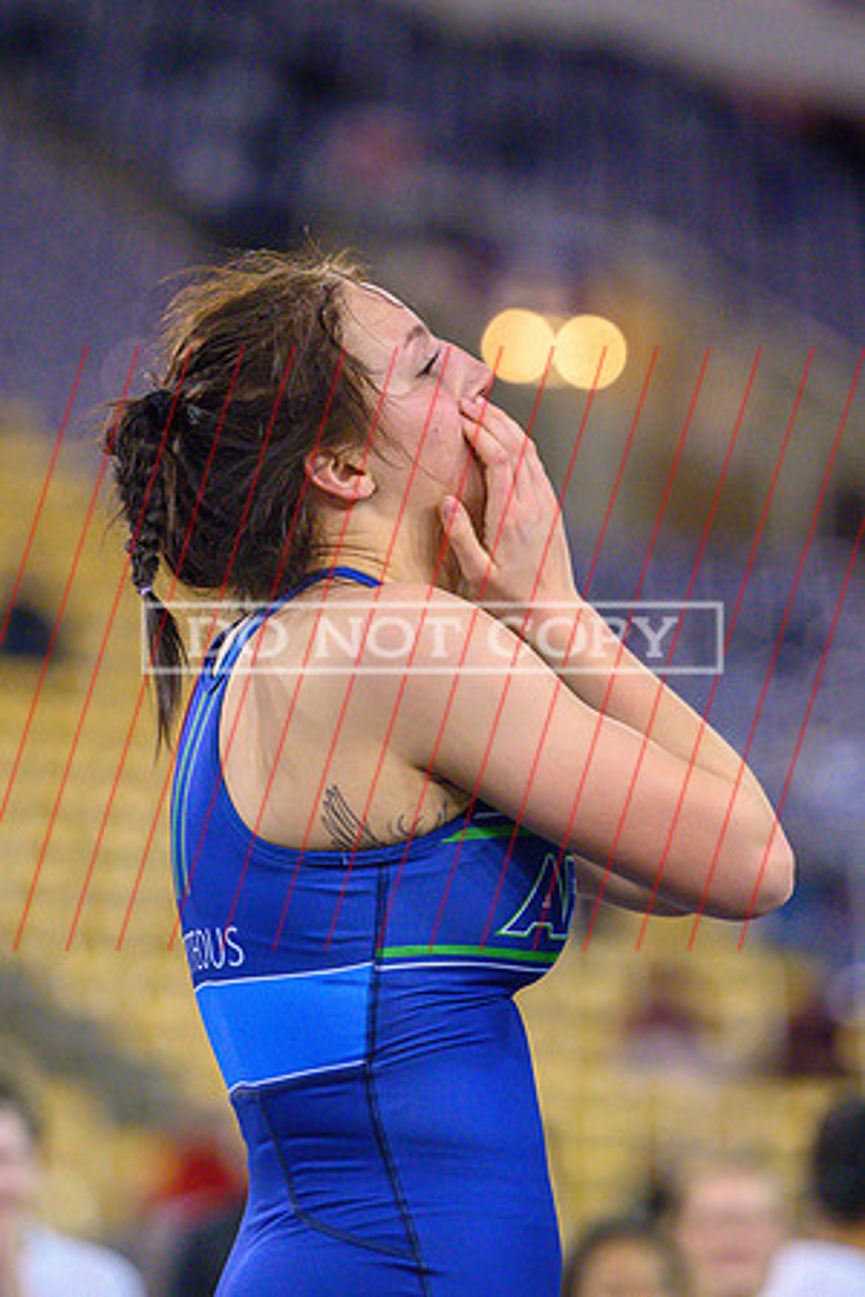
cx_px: 348
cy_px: 538
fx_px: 10760
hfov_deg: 4.6
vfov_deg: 6.9
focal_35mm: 299
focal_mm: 170
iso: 6400
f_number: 2.8
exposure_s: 1/800
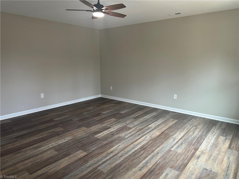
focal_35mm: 24
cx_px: 120
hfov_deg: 71.6
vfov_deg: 56.8
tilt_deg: -10.4
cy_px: 90
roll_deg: -0.3
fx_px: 166
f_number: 1.78
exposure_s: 1/92
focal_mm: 6.86
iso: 250
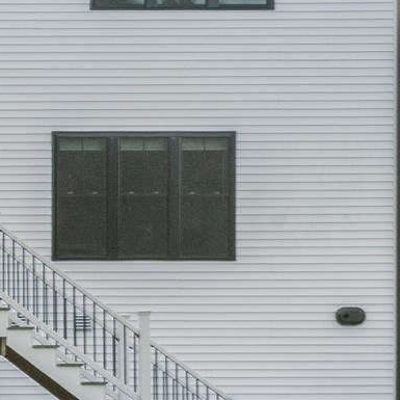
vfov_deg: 11.7
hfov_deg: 11.1
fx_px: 1948
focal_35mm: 149
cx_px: -248
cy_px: 73
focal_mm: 22
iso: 400
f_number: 14
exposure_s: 1/80
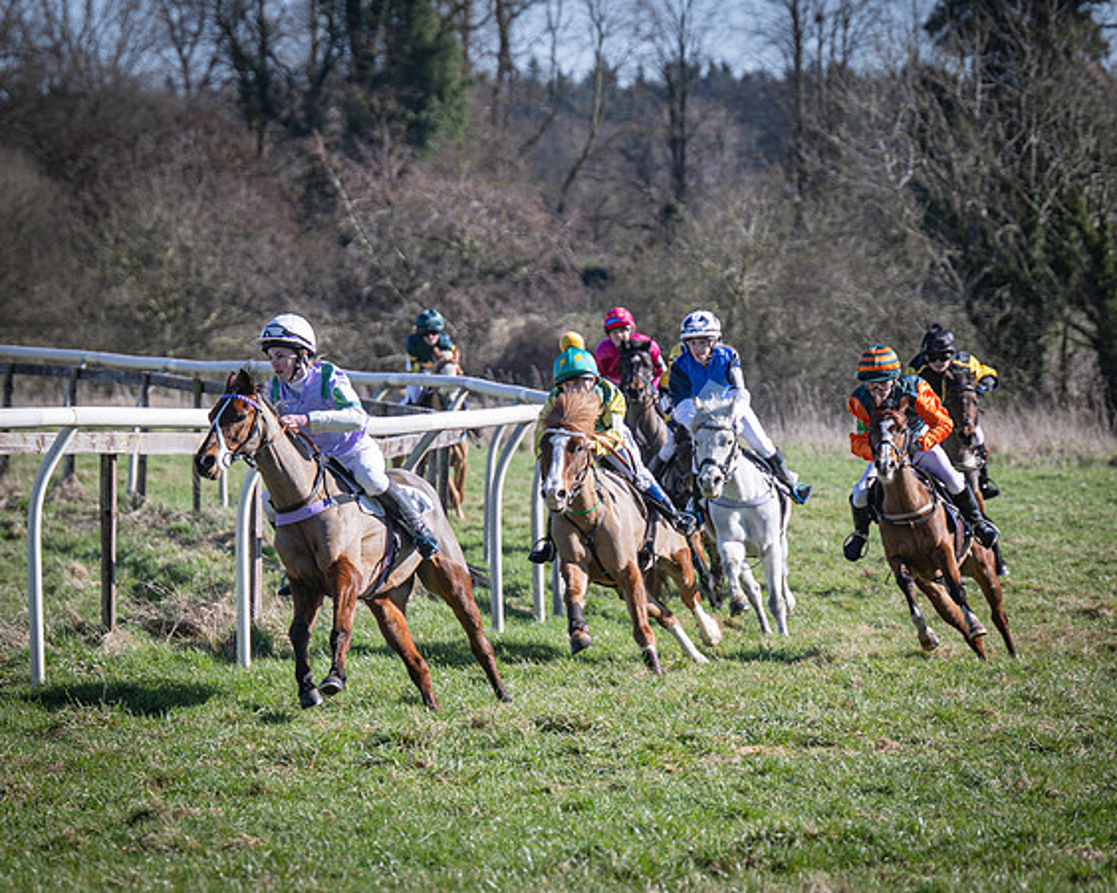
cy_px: 471
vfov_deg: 5.6
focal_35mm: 276
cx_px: 474
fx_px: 9131
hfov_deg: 7.0
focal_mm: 140
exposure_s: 1/1000
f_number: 4
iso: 125
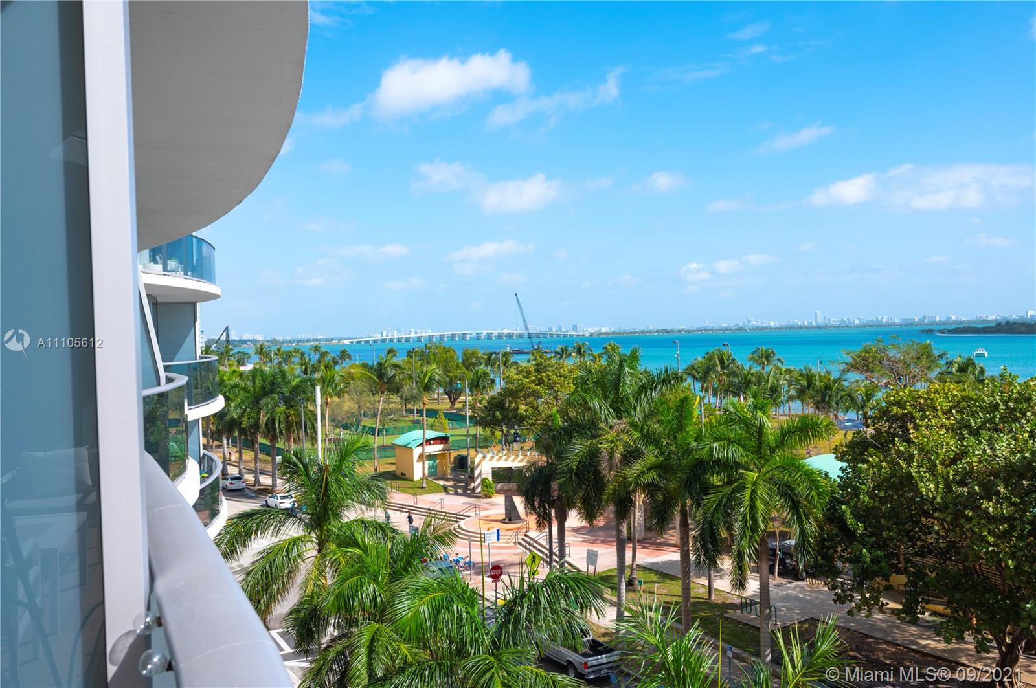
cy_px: 344
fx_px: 862
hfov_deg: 62.0
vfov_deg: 43.5
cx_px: 518
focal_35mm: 30
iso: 100
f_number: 7.1
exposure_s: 1/400
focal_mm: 30
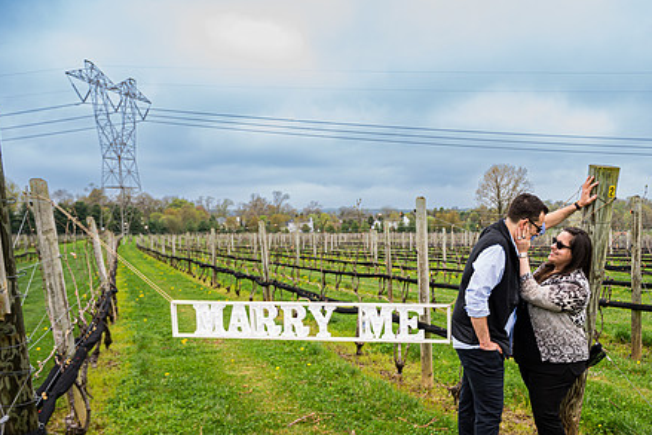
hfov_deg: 56.5
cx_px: 410
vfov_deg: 39.5
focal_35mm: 33
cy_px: 289
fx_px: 598
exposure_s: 1/200
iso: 64
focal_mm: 24
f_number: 4
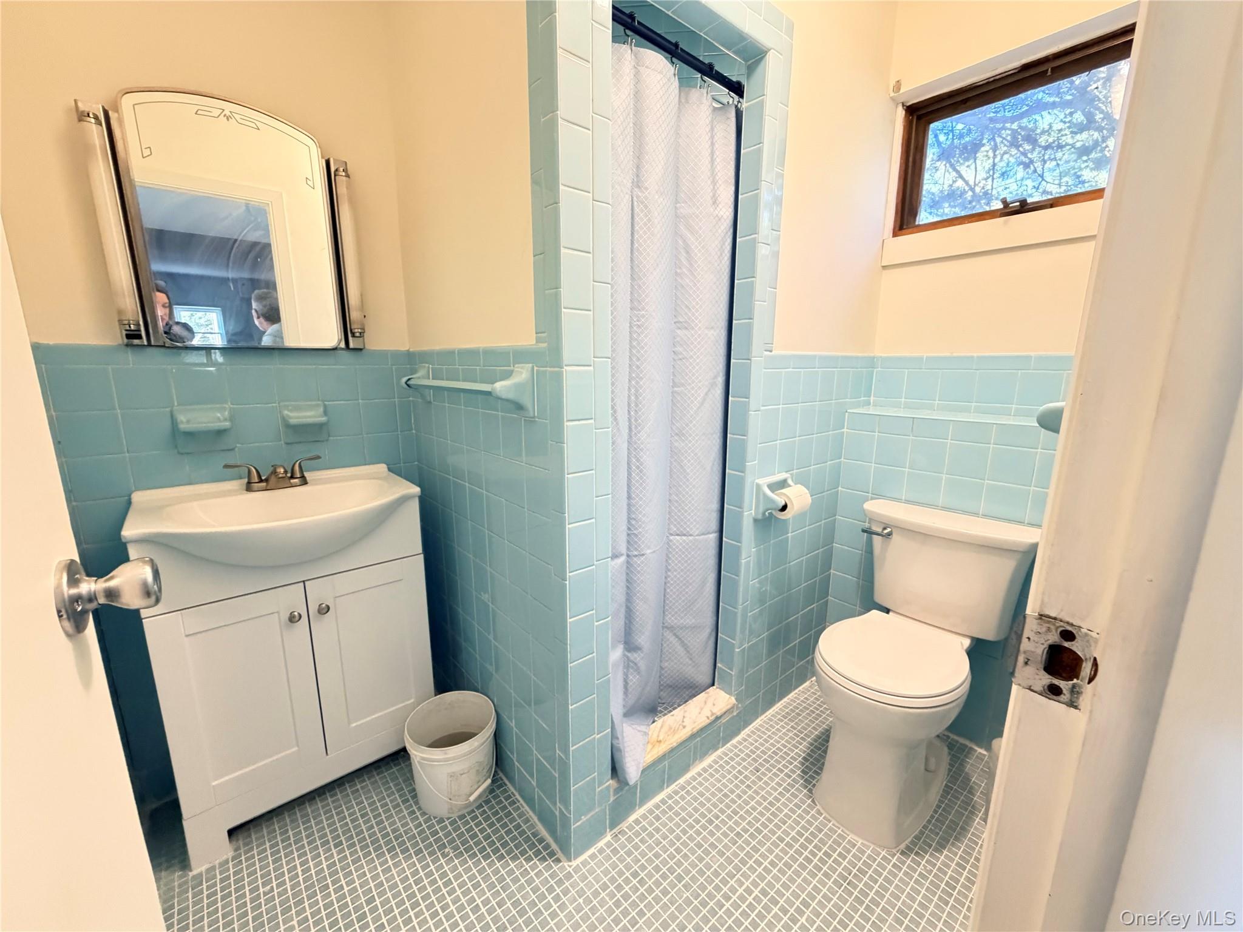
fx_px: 503
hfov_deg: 102.1
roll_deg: +0.8
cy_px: 466
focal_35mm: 14
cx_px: 622
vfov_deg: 85.7
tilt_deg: -10.9
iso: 640
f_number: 2.2
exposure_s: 1/60
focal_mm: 2.22
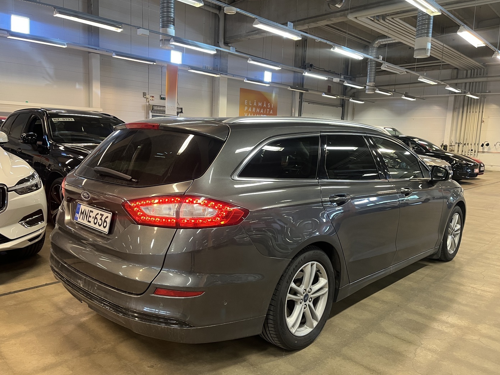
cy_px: 191
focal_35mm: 27
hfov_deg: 65.3
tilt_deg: -7.2
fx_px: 390
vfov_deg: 51.3
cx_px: 247
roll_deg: -1.8
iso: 160
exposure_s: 1/50
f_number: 1.6
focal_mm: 5.1
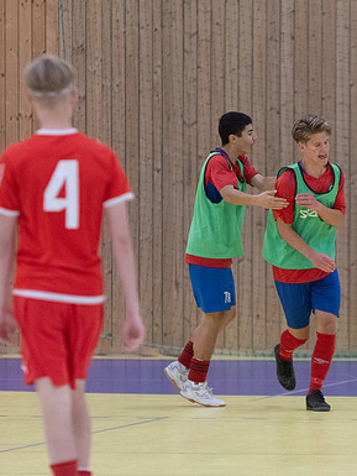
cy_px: 238
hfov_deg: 3.4
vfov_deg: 4.6
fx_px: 5978
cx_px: 303
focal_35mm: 435
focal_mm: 200
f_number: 3.2
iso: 5000
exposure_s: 1/500
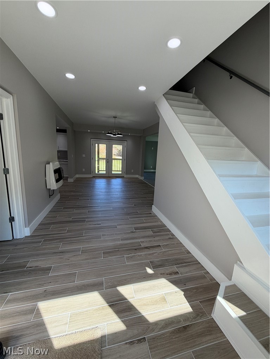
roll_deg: -2.9
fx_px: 146
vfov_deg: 102.1
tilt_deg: -9.7
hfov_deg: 85.7
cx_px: 135
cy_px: 180
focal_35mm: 14
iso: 50
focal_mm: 2.22
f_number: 2.2
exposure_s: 1/120
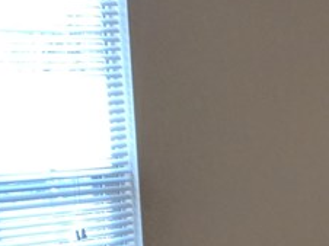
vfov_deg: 12.5
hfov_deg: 13.3
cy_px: 191
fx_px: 1120
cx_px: 740
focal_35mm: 118
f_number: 2
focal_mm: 4.67
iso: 110
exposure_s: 1/120
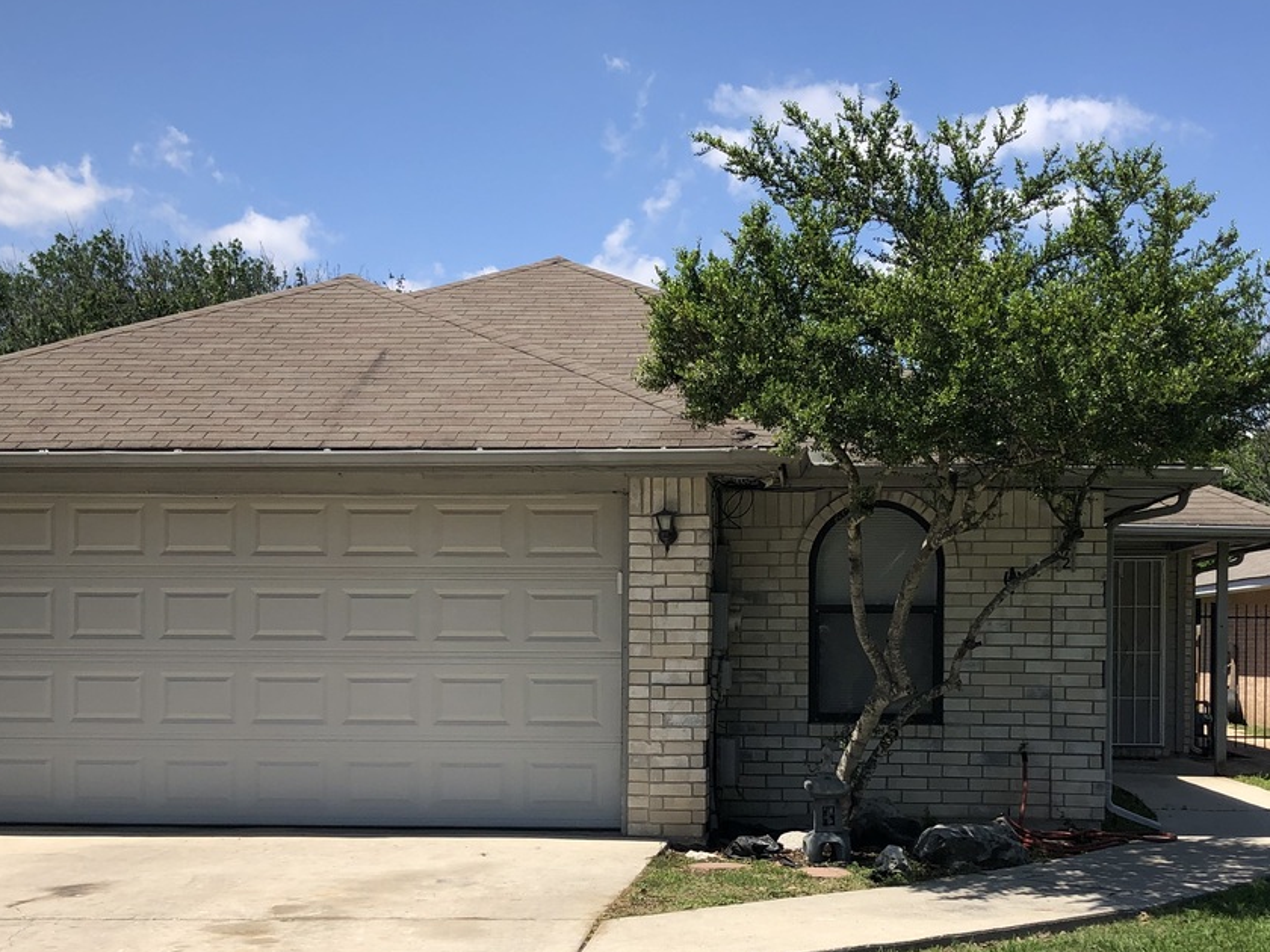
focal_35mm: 48
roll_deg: +0.8
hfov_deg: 39.6
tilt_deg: +0.6
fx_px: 1761
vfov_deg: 29.9
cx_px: 695
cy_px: 678
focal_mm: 3.99
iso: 20
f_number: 1.8
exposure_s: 1/2183
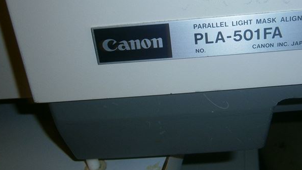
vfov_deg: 30.9
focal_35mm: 38
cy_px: 54
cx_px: 180
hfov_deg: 52.5
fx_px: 304
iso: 125
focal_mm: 4.7
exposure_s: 1/30
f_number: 2.8
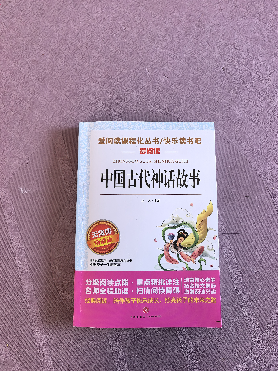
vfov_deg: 71.6
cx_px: 139
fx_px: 257
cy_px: 186
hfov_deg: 56.8
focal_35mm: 24
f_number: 2.8
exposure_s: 1/50
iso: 320
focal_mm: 8.5
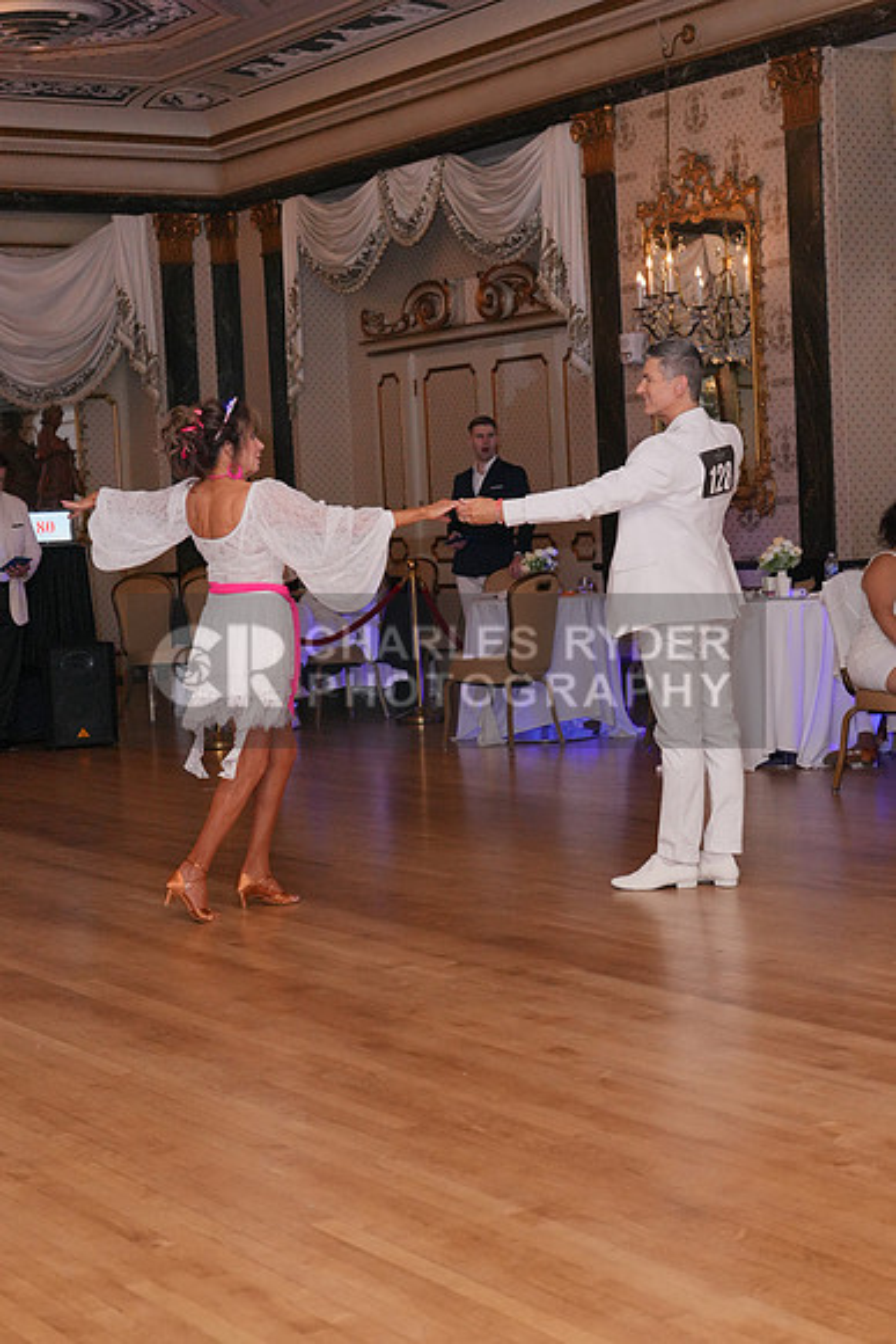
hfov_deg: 22.3
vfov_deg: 32.9
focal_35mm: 61
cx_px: 448
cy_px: 672
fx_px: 2276
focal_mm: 61
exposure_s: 1/250
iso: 5000
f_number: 5.6
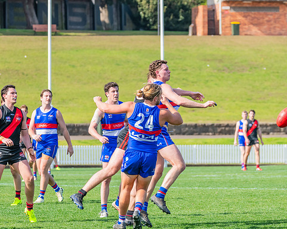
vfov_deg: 5.1
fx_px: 2555
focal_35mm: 301
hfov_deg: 6.4
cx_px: 166
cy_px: 94
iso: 800
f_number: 8
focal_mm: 220
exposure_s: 1/1250
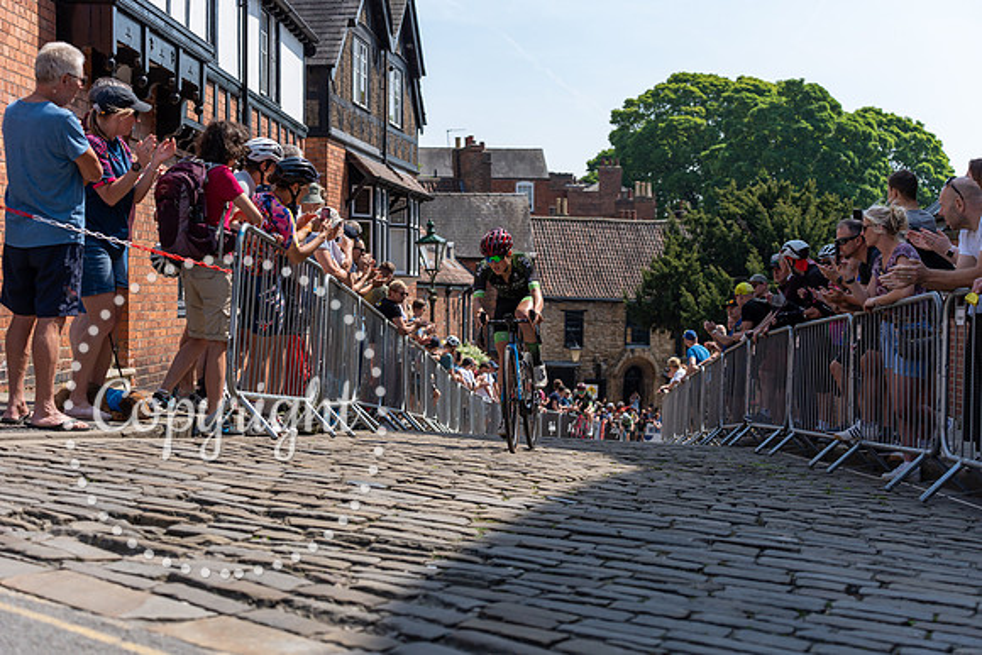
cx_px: 491
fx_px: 1364
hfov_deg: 39.6
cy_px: 328
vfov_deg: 27.0
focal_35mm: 50
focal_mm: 50
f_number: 3.5
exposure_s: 1/2500
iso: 160
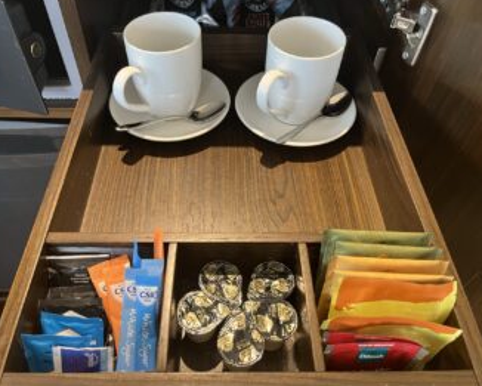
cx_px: 228
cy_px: 189
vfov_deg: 51.5
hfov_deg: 62.2
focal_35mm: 28
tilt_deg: -50.9
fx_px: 400
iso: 250
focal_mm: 5.1
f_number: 1.6
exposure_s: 1/50
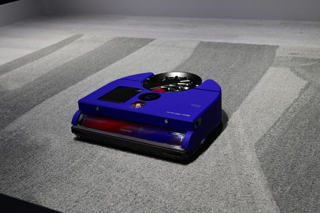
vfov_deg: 29.3
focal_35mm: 46
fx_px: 409
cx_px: 160
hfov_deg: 42.7
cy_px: 106
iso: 1000
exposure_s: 1/125
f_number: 10
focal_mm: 46
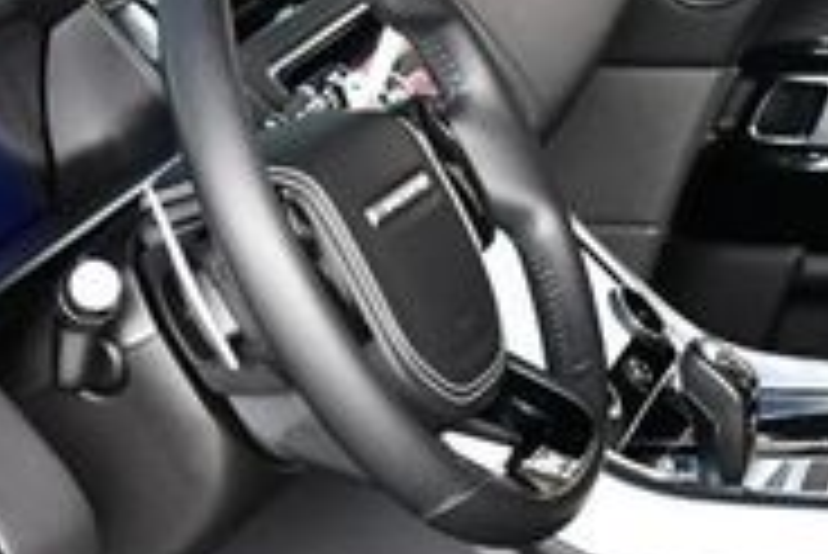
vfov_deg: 10.8
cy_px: 644
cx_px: 490
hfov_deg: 16.4
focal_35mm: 125
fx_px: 2877
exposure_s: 1/125
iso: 2800
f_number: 3.5
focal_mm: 18
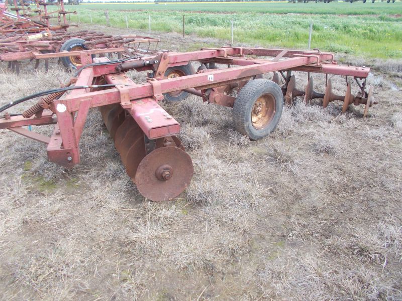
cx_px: 201
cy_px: 150
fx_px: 302
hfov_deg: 67.3
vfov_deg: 53.1
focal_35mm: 26
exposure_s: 1/200
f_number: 3.2
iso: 80
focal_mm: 4.6
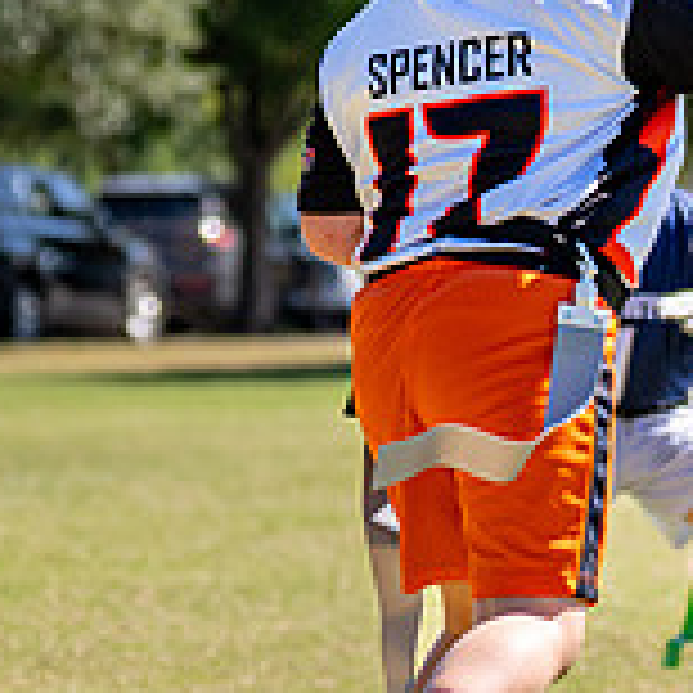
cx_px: 515
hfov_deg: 4.5
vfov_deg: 4.5
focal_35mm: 393
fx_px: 8901
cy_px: 306
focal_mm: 70
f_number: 2.8
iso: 160
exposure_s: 1/2000
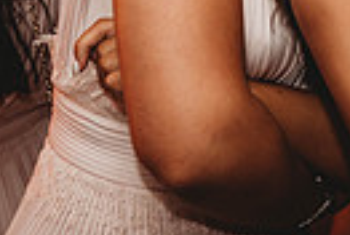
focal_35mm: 106
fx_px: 1033
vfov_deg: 12.1
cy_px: -162
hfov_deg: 18.4
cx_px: 403
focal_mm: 24
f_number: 4
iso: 400
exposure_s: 1/80
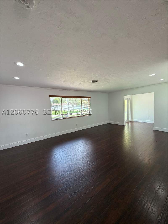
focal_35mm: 14
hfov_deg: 85.7
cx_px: 84
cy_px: 112
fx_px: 91
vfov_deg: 102.1
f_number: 2.2
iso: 160
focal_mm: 2.22
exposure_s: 1/120
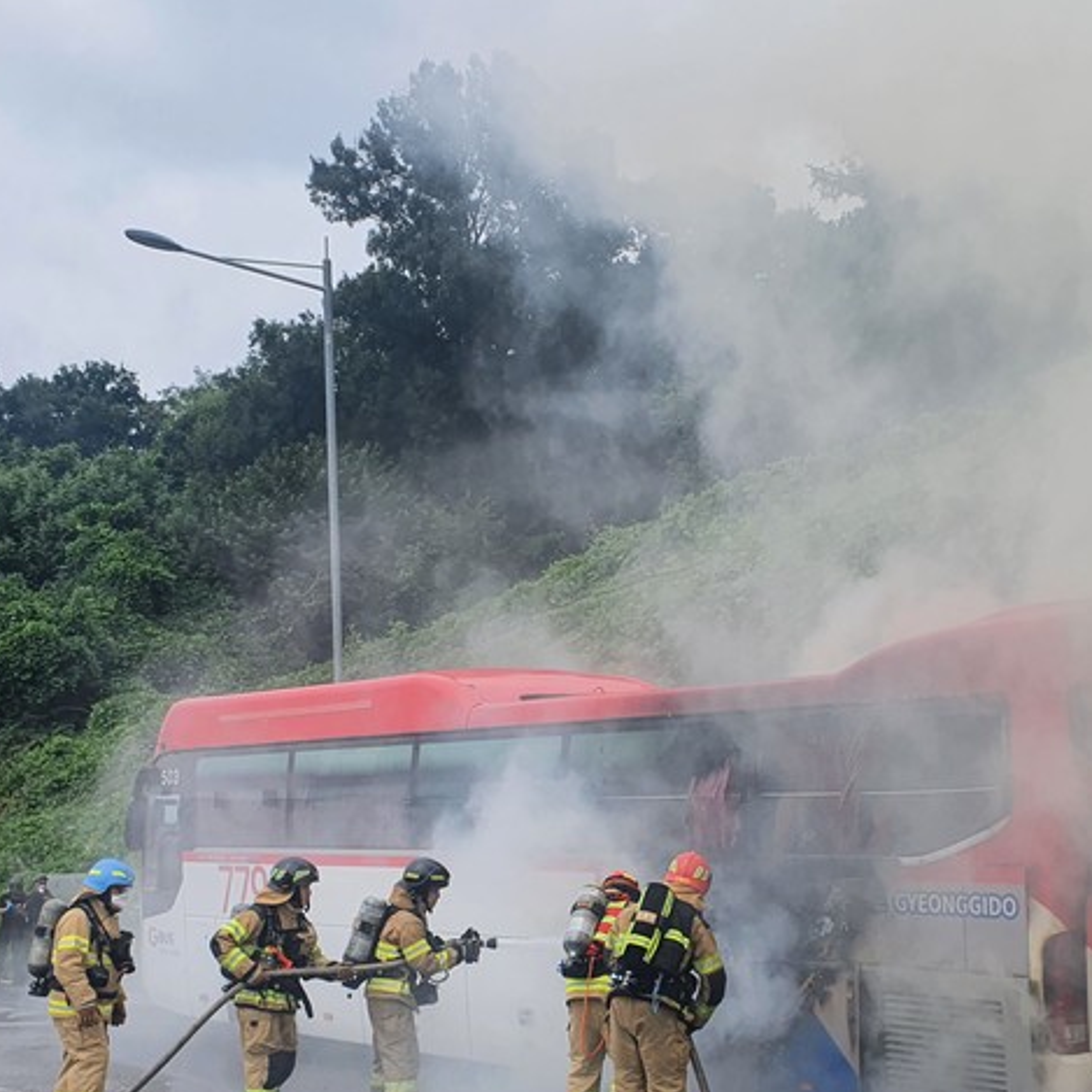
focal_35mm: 47
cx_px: 789
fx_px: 1677
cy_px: 810
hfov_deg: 35.4
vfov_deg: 35.3
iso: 50
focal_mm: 4.32
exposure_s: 1/1384
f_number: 2.4
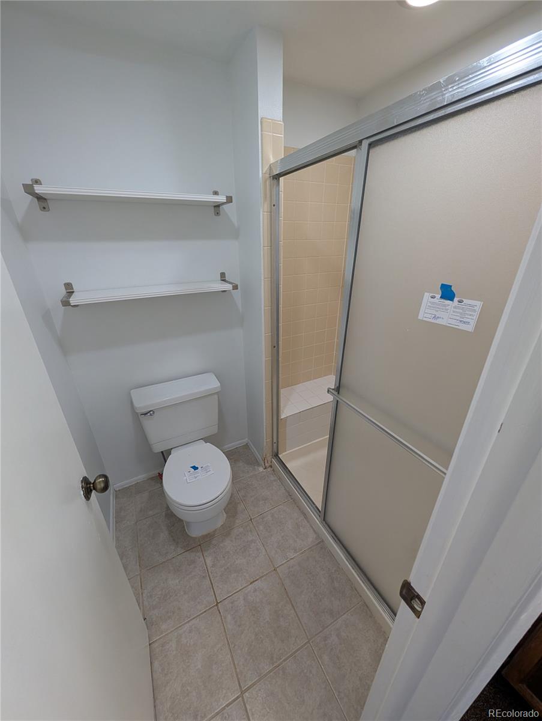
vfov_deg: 110.5
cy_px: 360
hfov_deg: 94.6
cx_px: 271
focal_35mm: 12
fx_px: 250
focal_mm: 2.02
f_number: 1.7
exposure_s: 1/120
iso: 258
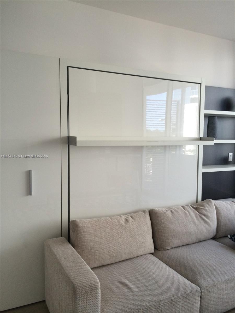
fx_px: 272
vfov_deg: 60.0
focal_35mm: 30
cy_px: 156
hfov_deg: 46.8
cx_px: 118
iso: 64
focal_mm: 4.12
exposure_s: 1/120
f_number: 2.2
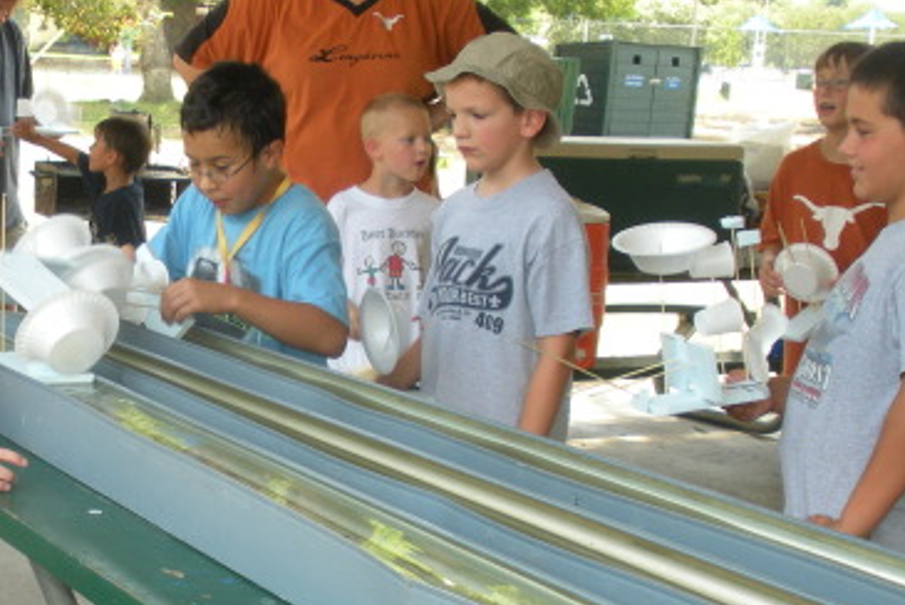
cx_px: 253
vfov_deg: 16.6
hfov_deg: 24.5
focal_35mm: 82
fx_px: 2063
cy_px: 422
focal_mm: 6.3
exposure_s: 1/96.3
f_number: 3.5
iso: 88
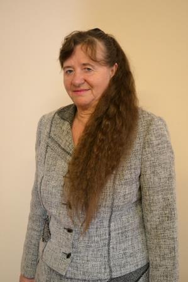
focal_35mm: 60
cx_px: 94
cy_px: 141
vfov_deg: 33.4
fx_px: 470
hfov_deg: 22.6
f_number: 5.3
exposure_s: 1/60
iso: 2500
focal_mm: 40
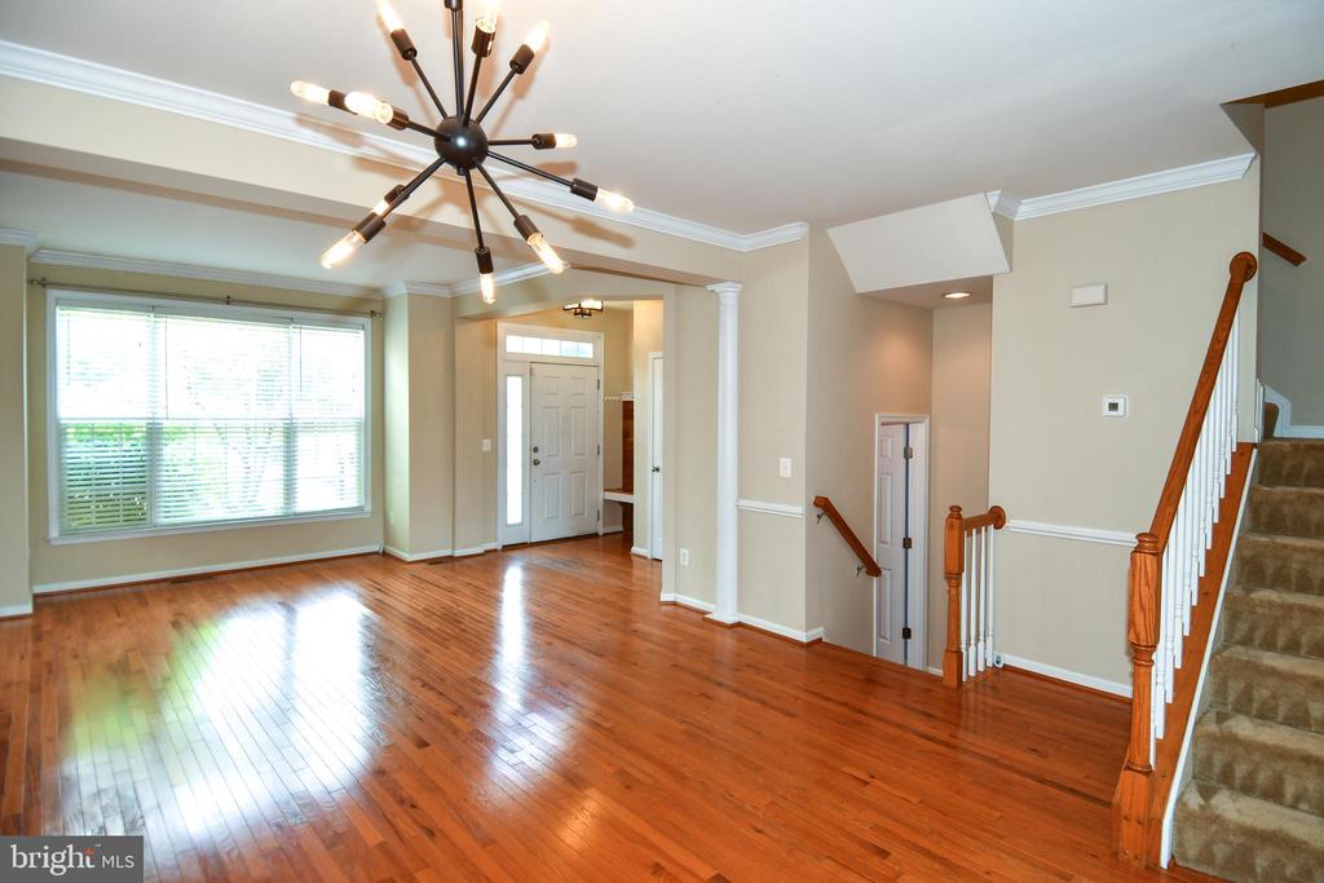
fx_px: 662
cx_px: 662
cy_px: 442
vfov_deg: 67.4
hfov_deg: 90.0
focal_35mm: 18
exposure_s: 1/60
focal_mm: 12
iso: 200
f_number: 4
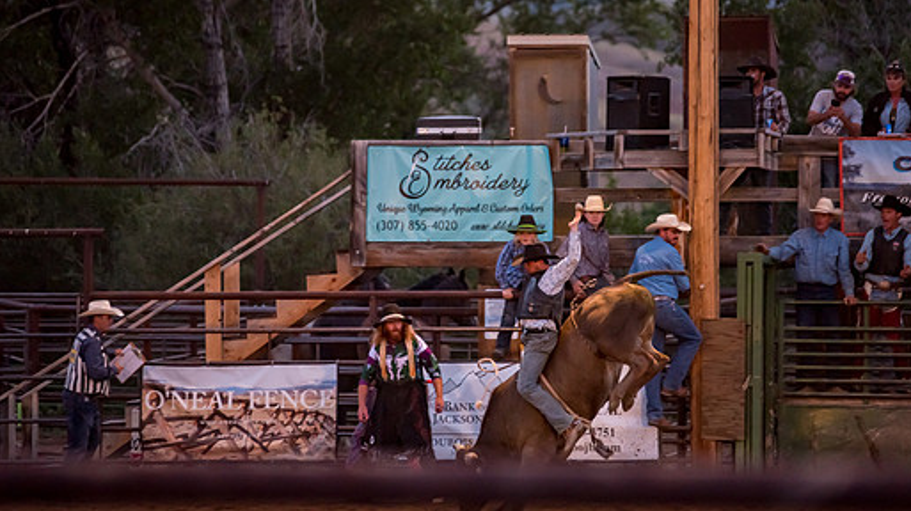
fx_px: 5722
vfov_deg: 5.1
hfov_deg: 9.1
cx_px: 485
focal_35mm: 237
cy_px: 251
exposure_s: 1/250
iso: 1600
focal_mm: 200
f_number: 2.8
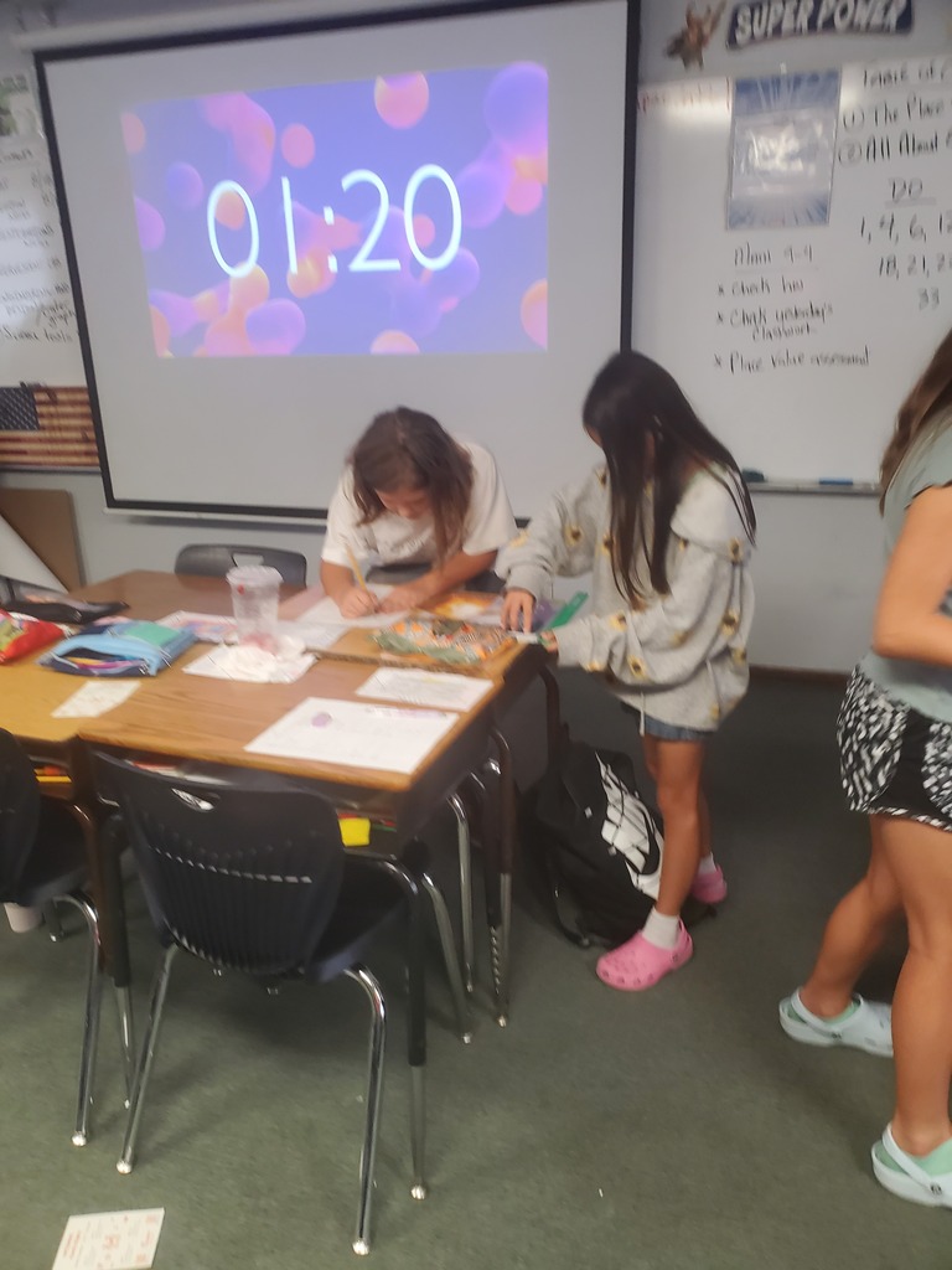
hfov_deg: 53.1
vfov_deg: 67.3
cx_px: 476
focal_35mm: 26
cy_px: 635
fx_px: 953
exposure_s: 1/40
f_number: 2.4
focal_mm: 4.3
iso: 200
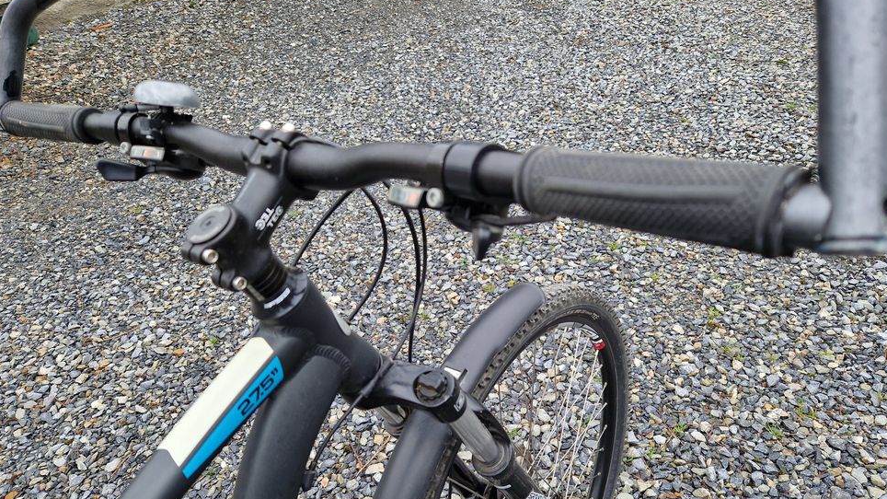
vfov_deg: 44.2
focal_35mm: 26
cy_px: 291
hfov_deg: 71.9
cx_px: 444
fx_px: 611
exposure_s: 1/180
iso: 50
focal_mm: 5.4
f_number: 1.8
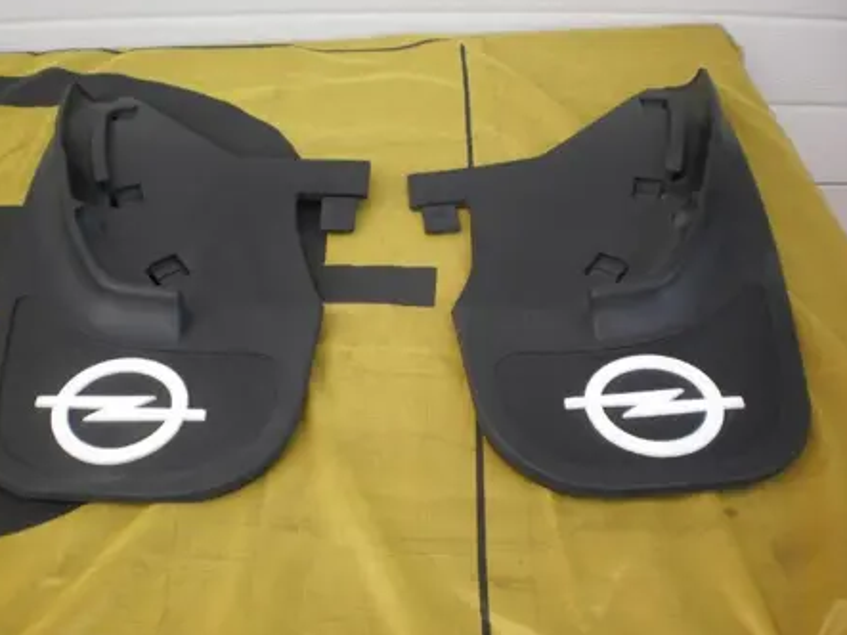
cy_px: 329
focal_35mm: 39
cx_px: 402
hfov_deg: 47.9
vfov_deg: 36.8
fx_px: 954
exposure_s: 1/80
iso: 100
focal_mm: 6.3
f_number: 3.1
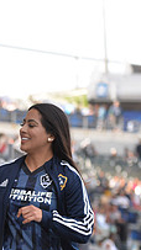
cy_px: 227
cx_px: -94
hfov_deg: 5.0
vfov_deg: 9.0
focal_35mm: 240
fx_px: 1597
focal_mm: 80
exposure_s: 1/2000
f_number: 2.8
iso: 640
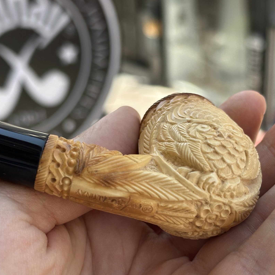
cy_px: 163
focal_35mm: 68
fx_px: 611
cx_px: 164
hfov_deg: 25.3
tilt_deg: -28.1
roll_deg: +3.0
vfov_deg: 25.3
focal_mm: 6.86
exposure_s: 1/590
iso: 64
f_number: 1.78
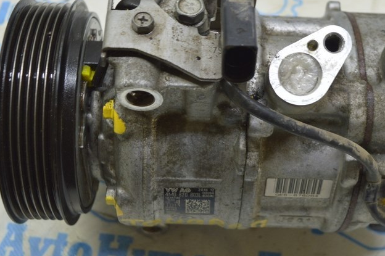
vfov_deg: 21.2
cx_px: 209
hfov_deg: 31.4
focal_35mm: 64
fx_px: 684
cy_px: 105
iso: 400
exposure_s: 1/20
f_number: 5.6
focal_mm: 26
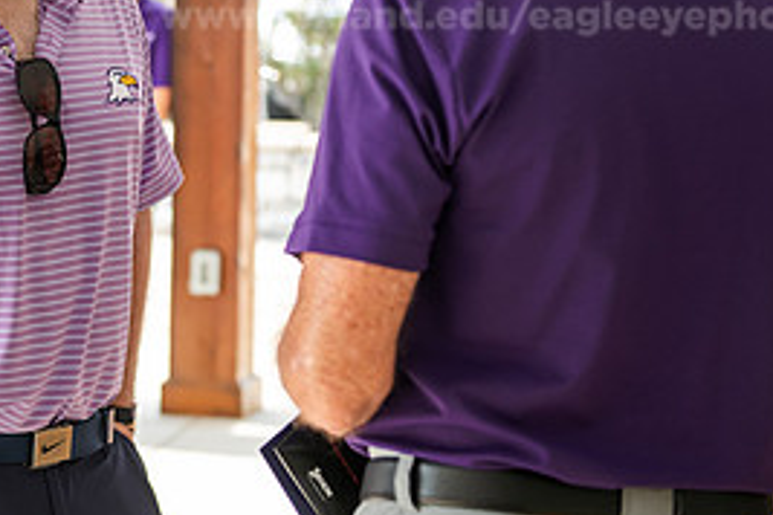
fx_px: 2426
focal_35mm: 113
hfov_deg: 17.7
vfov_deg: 12.1
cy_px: 77
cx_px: 29
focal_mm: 52
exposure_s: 1/320
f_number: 3.2
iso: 320
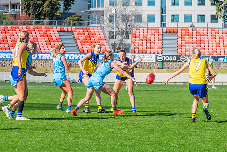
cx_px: 125
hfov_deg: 10.9
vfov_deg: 7.3
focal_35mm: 188
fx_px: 1187
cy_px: 75
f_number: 11
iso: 800
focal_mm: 170
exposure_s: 1/1250
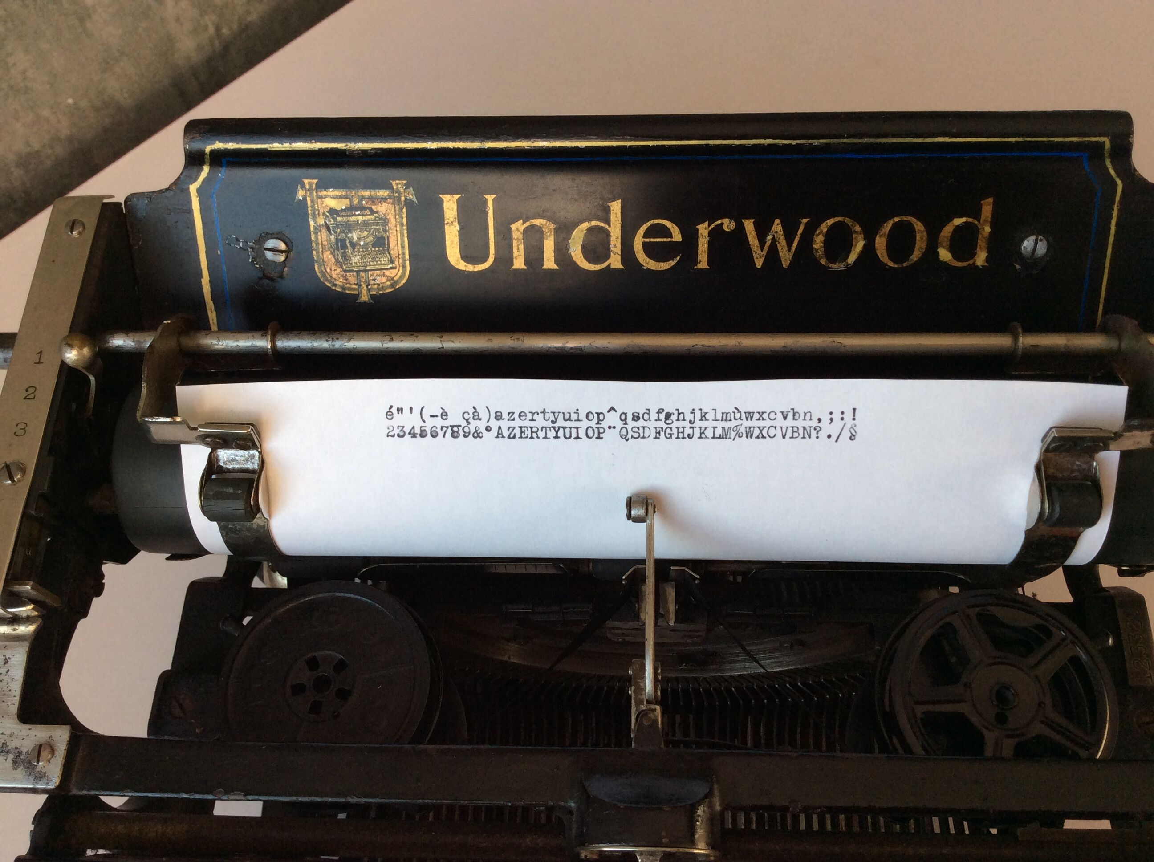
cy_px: 431
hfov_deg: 56.9
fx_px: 1065
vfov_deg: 44.1
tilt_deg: -65.3
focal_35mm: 32
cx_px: 577
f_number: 2.4
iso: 32
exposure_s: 1/100
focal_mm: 3.3
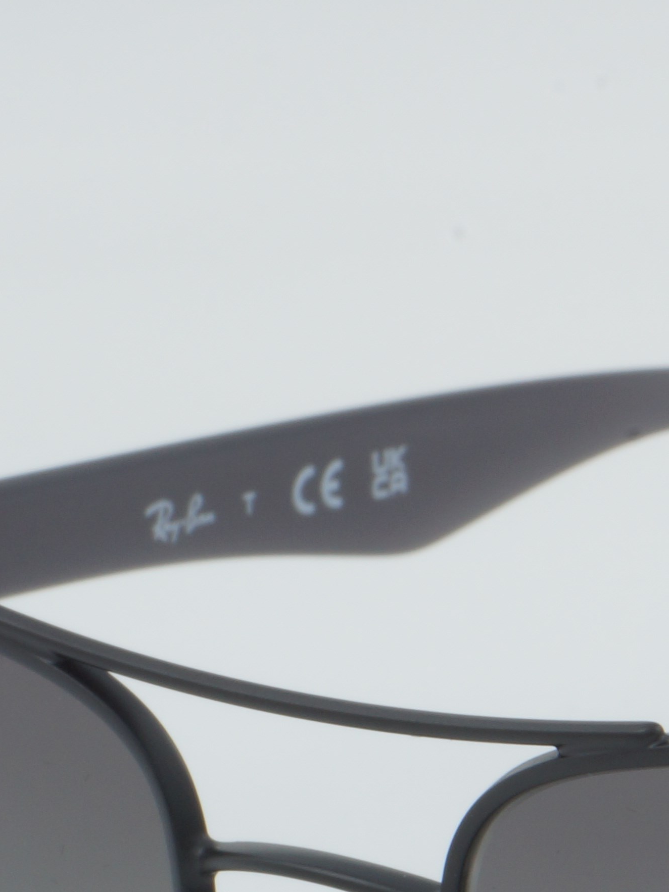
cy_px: 1006
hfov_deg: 6.0
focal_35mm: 245
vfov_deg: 8.0
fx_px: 6315
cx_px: 1191
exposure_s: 1/4
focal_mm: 50
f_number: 29
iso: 100
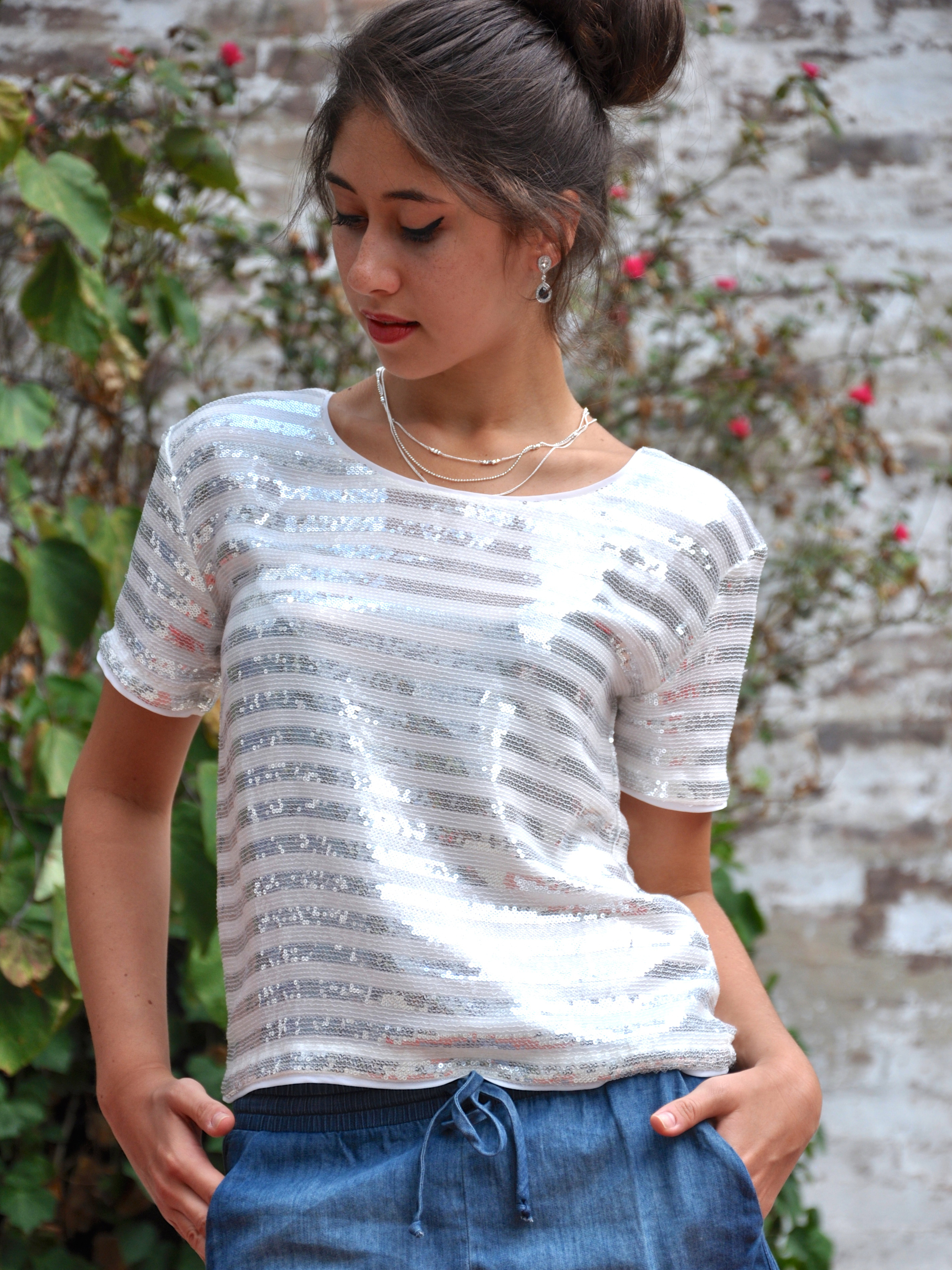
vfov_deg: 13.4
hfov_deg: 10.1
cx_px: 477
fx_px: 5391
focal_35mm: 147
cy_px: 715
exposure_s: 1/400
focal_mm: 90
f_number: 5.6
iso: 200
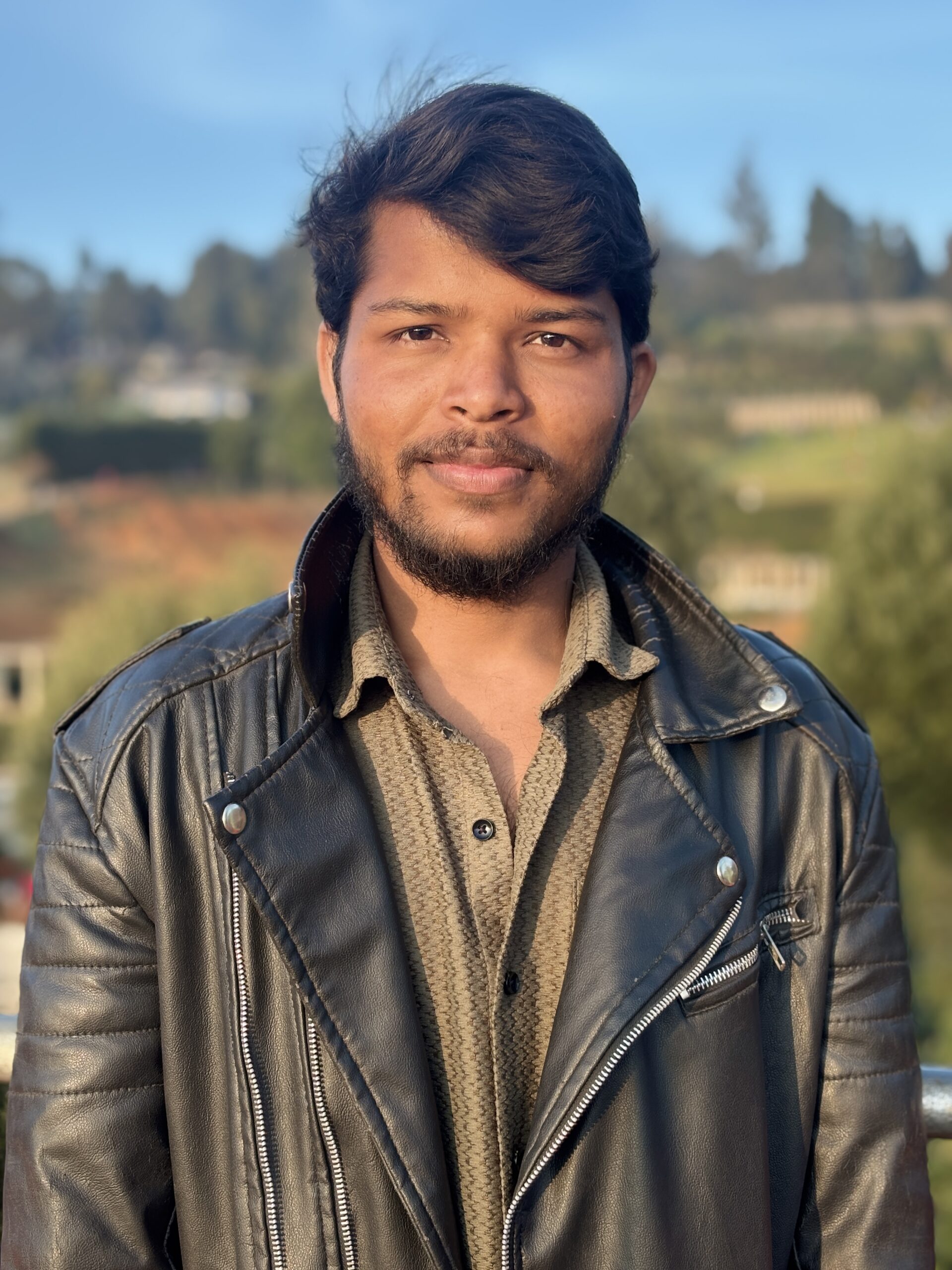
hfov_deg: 28.0
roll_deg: +1.4
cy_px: 635
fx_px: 1907
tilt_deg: -3.1
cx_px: 476
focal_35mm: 52
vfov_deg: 36.8
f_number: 1.6
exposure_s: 1/247
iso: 32
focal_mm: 5.96
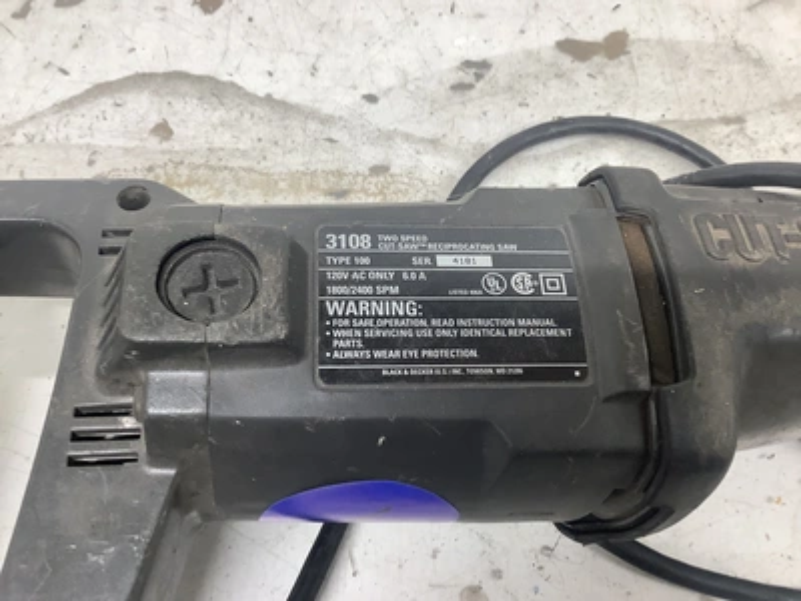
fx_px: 717
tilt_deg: -68.5
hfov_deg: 58.4
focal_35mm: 31
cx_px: 400
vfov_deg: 45.4
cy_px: 300
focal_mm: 3.3
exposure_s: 1/60
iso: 80
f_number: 2.4
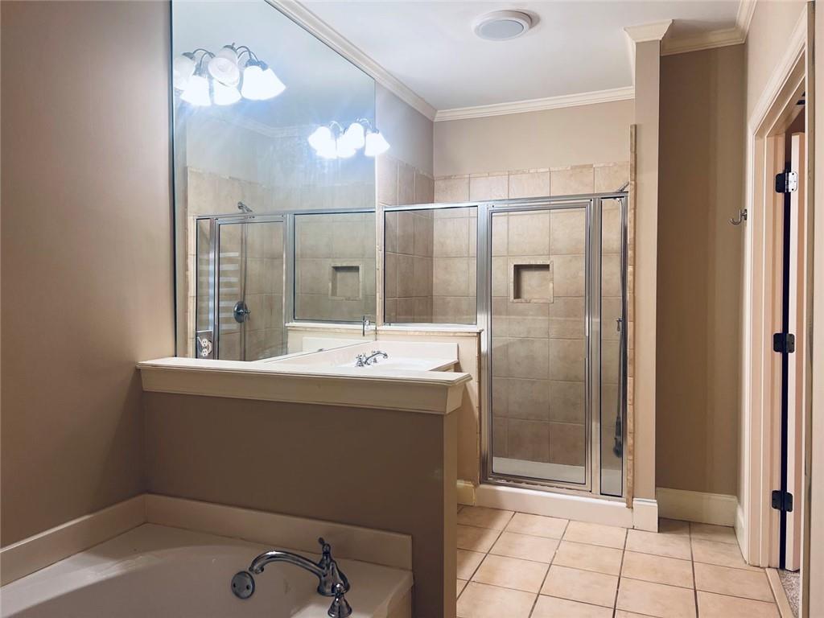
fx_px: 619
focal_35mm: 26
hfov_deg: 67.3
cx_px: 412
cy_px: 309
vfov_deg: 53.1
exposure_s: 1/120
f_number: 1.5
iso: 125
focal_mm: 5.7
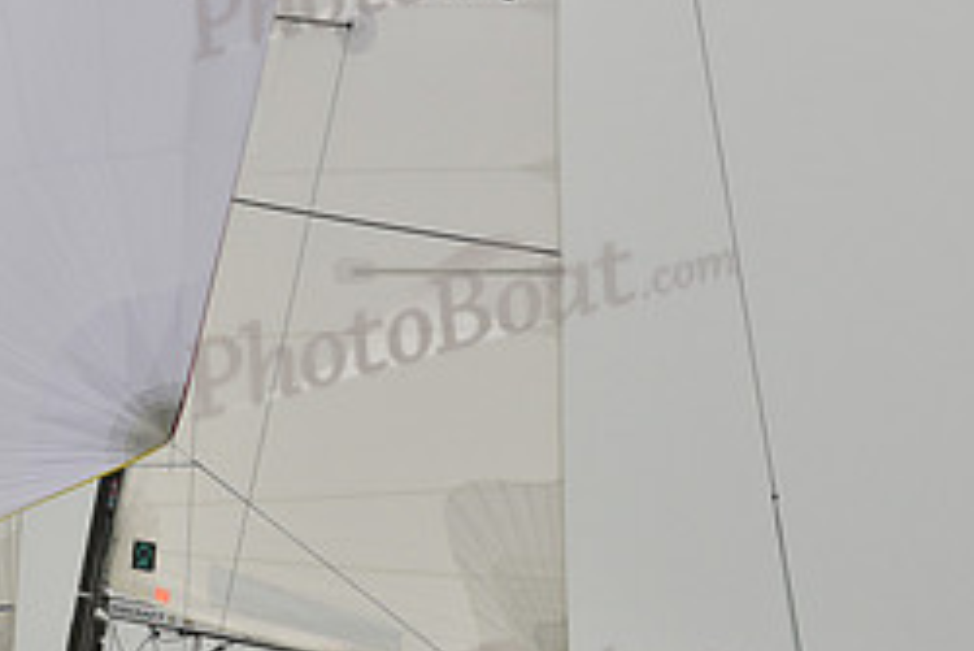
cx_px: -12
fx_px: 12561
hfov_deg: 4.4
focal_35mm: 464
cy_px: 575
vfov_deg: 3.0
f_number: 7.1
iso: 400
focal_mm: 200
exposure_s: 1/1250
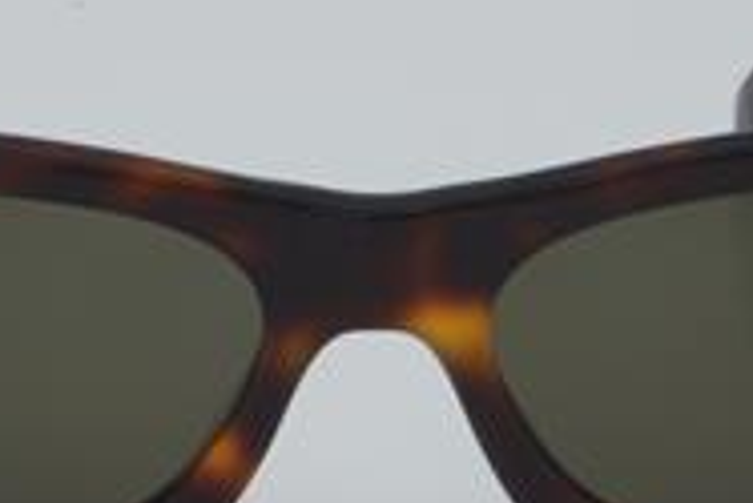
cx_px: 374
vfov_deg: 7.8
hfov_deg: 11.7
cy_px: 306
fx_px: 3685
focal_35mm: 176
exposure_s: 1/4
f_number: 32
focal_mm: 55
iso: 100
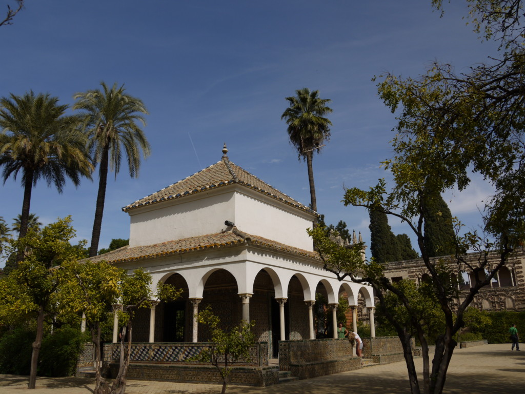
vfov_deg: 49.7
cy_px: 197
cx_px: 262
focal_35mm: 28
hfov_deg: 63.4
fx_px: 425
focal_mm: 14
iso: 100
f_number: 9
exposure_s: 1/500
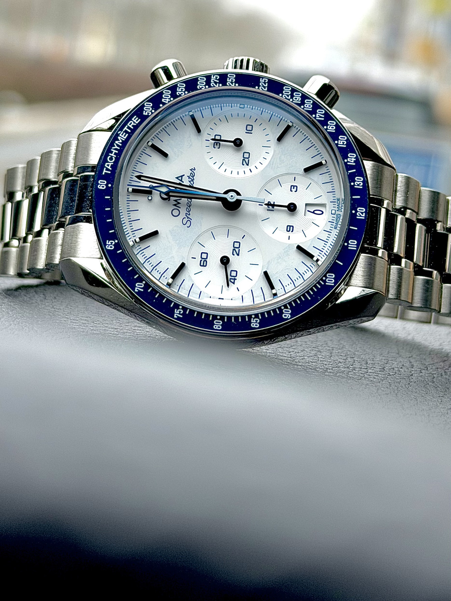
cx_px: 226
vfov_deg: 39.7
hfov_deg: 30.3
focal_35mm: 48
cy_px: 300
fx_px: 834
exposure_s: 1/339
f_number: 1.78
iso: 80
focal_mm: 6.76
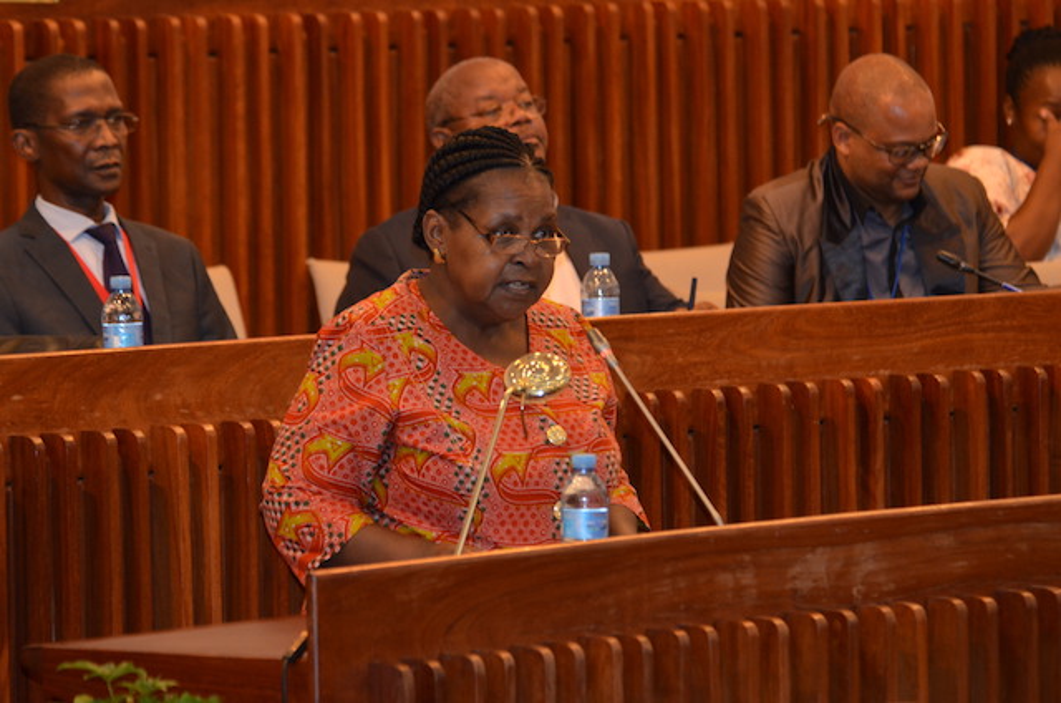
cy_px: 352
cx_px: 530
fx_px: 7942
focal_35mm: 270
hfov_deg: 7.6
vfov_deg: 5.1
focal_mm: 180
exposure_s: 1/60
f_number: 5
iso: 800
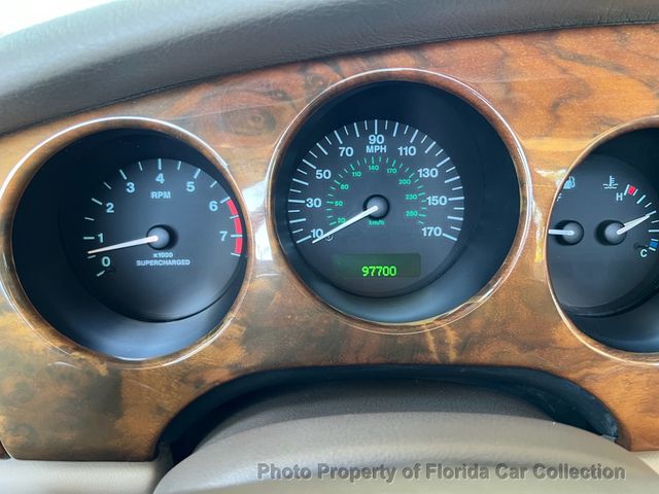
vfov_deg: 53.1
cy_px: 247
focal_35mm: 26
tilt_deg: -24.1
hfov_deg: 67.3
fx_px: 495
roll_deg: -1.8
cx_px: 330
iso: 160
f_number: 1.5
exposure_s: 1/60
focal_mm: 5.7
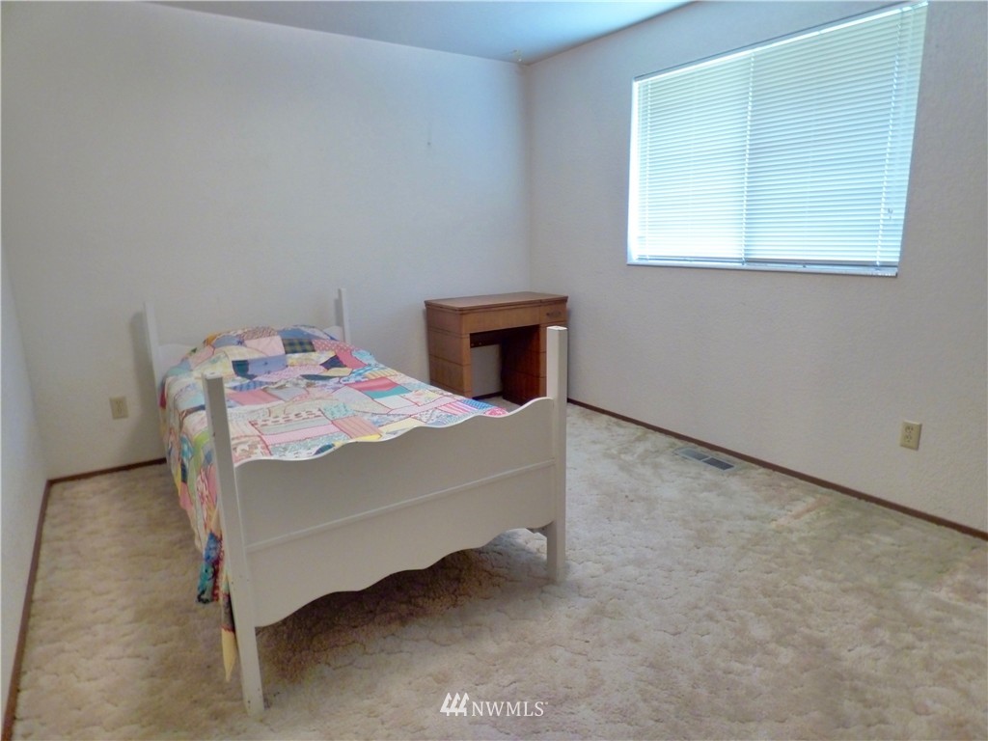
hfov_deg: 81.7
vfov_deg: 66.0
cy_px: 370
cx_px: 494
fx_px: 571
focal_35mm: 20
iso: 400
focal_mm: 3.58
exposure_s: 1/8
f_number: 2.8
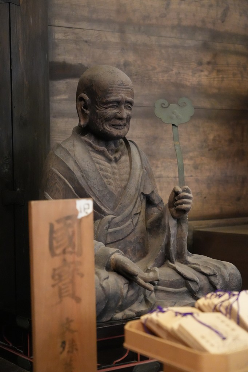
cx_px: 124
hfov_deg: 20.9
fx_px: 672
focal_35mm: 65
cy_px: 186
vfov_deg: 31.0
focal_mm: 65
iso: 12800
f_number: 4
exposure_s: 1/100
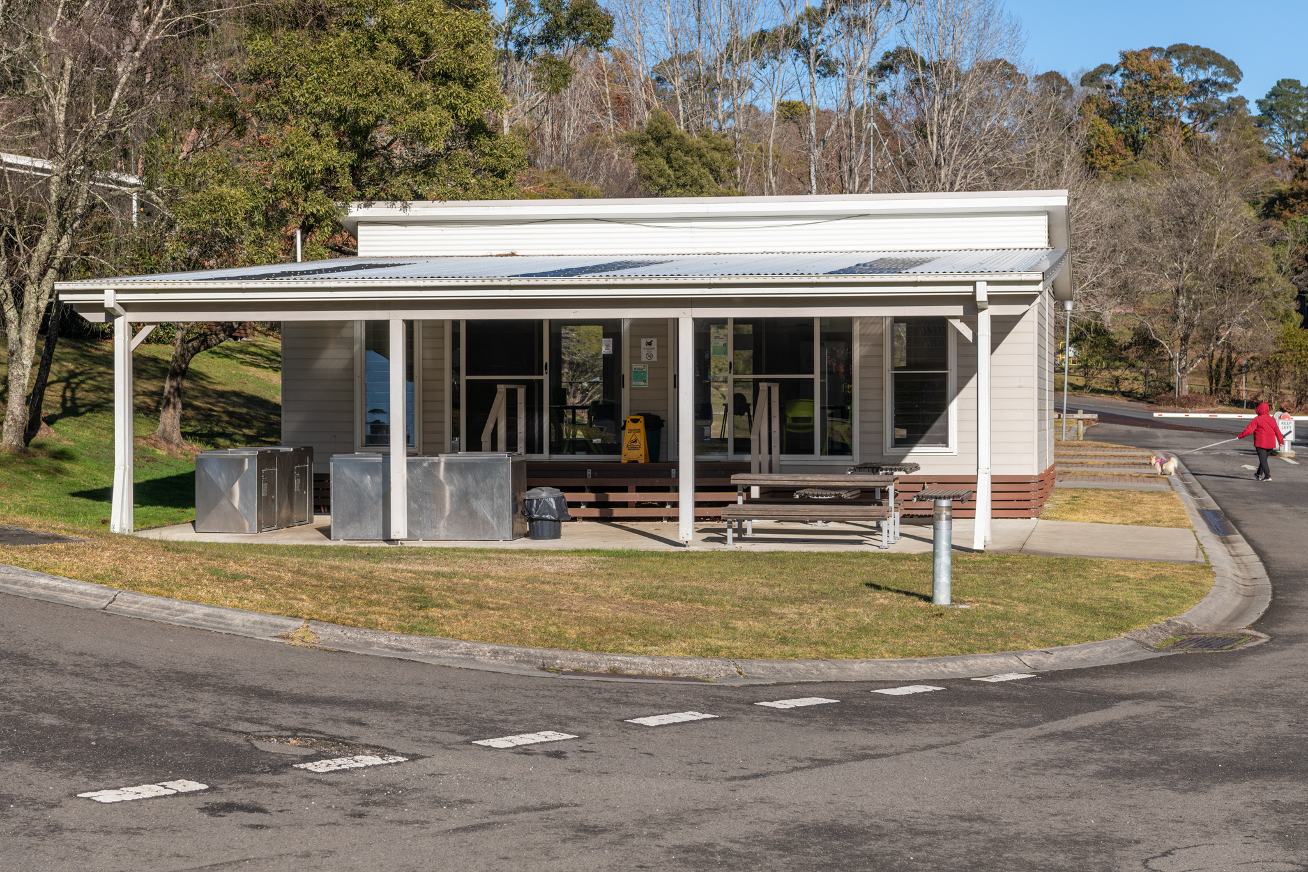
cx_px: 654
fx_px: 2543
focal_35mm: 70
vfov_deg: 19.5
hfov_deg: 28.8
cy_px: 436
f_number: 10
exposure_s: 1/250
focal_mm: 70
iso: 125
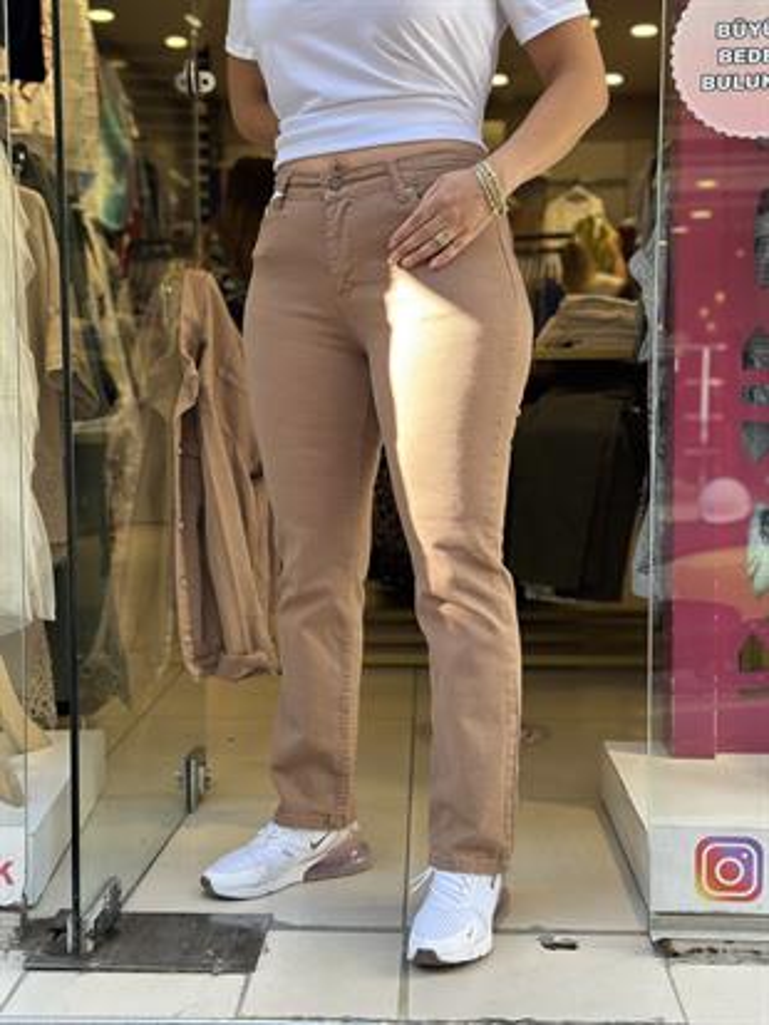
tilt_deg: -5.2
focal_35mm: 48
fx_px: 1421
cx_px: 384
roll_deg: -0.3
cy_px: 512
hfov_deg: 30.3
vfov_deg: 39.6
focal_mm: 6.86
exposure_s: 1/263
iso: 80
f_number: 1.78
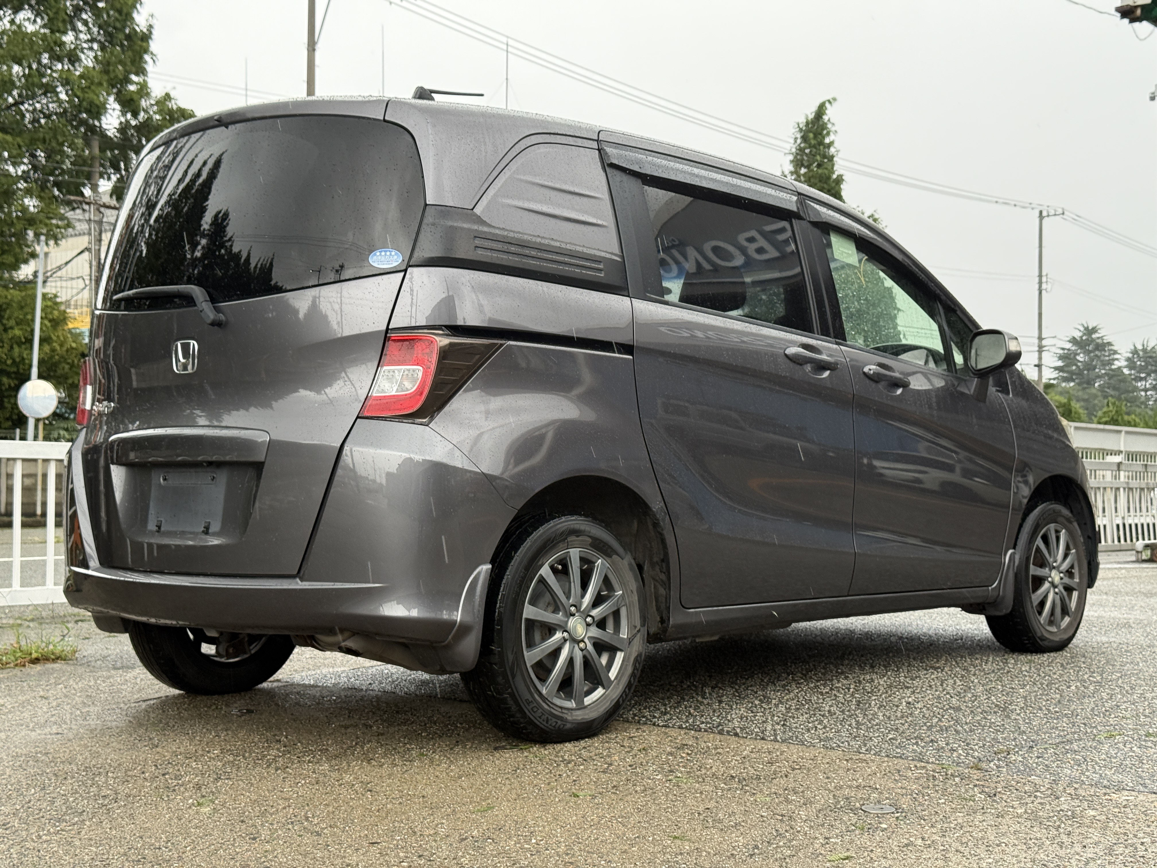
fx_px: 1604
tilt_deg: +2.0
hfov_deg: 39.7
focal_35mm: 48
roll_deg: -0.6
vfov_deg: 30.3
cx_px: 578
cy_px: 434
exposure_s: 1/327
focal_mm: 6.76
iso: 80
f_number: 1.78
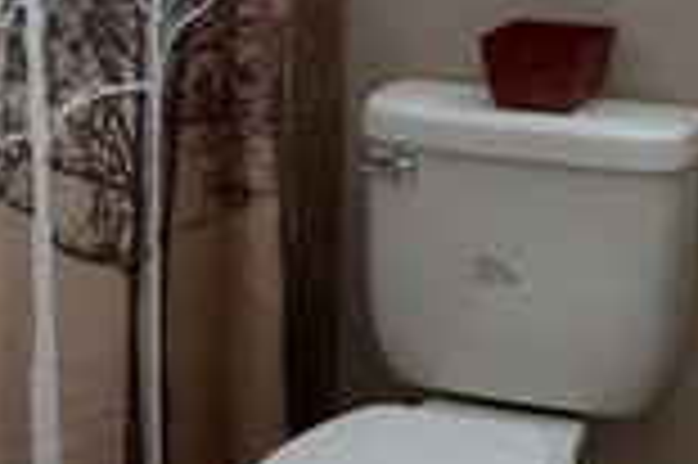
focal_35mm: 87
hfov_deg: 22.3
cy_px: -189
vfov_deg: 14.8
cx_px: 730
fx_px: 1685
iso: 250
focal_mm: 2.91
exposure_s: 1/60
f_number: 1.9
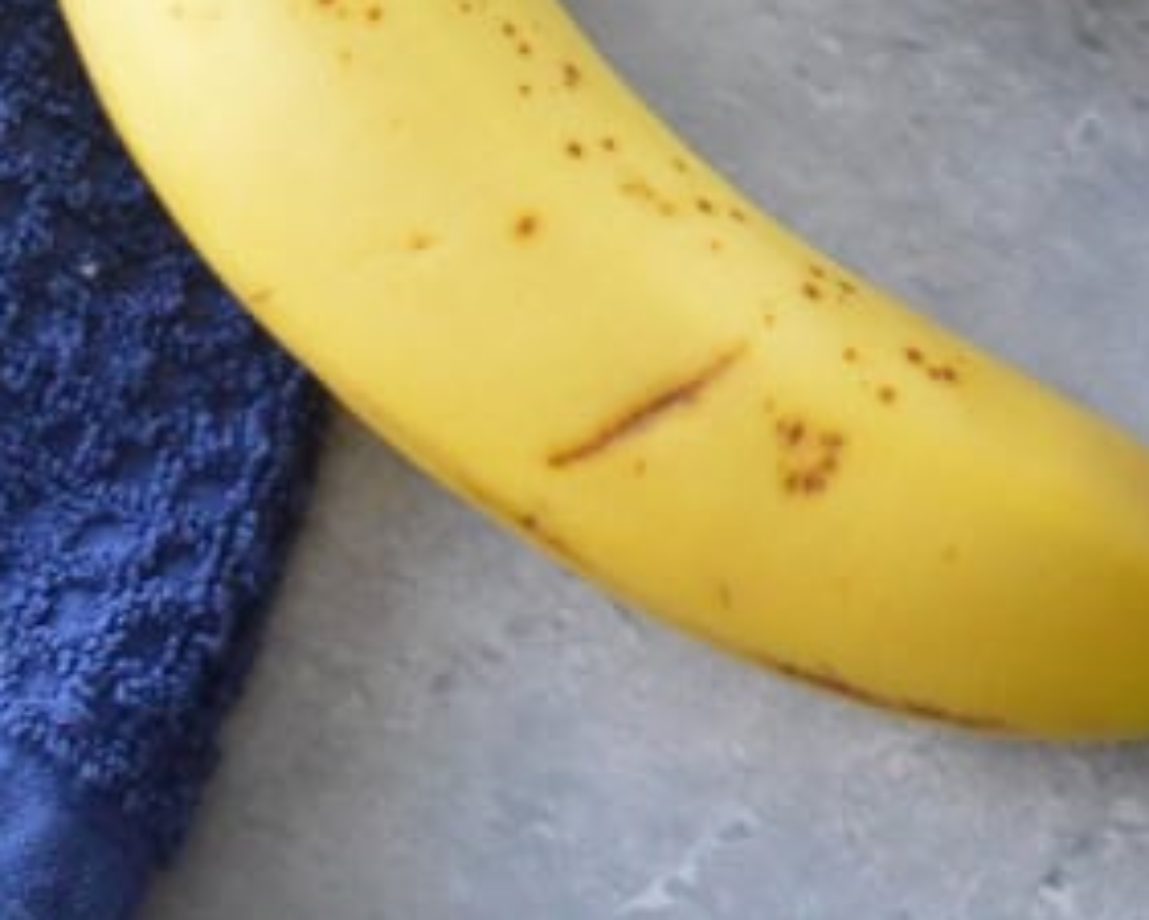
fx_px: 7688
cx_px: 1219
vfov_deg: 6.7
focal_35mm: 226
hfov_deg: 8.5
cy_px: -523
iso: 2800
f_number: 2
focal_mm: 50
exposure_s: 1/500
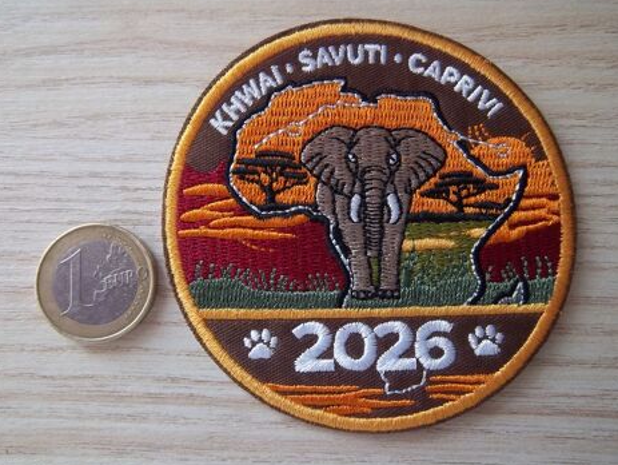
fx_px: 518
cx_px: 314
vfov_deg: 48.3
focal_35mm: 29
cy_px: 231
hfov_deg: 61.6
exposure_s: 1/30
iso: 146
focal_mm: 5.05
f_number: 3.5
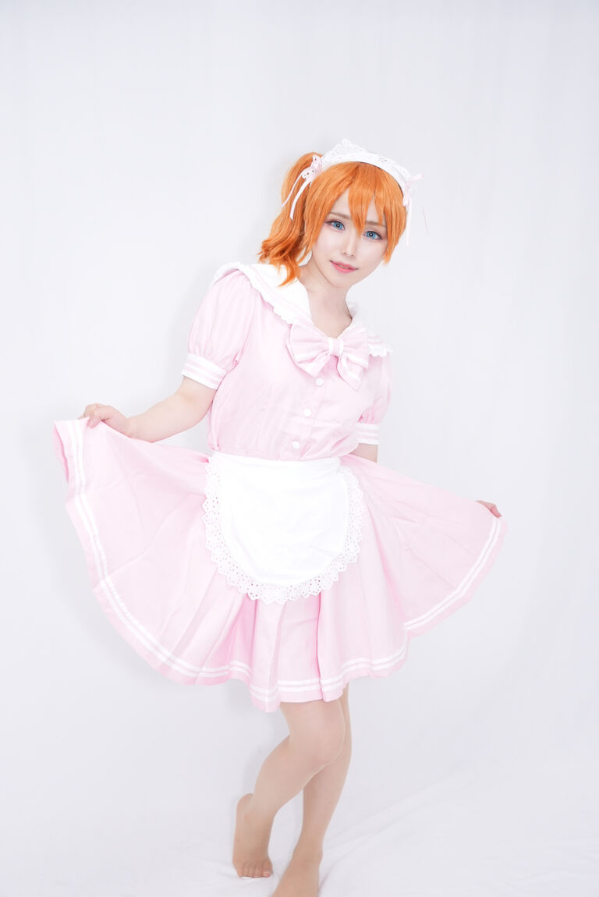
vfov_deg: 45.4
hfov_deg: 31.2
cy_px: 448
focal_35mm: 43
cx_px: 300
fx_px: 1072
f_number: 4
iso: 1000
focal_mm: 43
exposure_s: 1/160
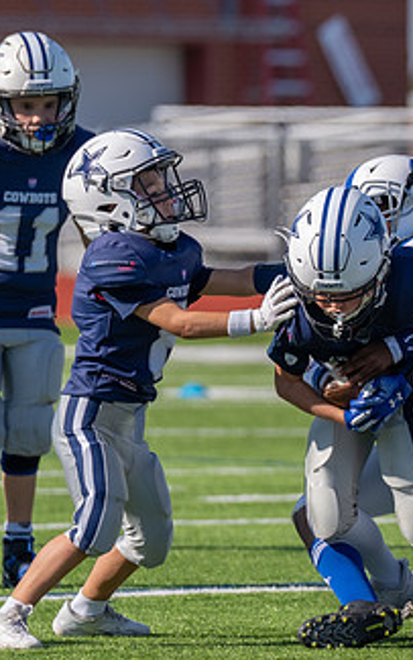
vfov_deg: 3.3
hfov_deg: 2.1
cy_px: 327
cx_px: 629
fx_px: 11290
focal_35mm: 628
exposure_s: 1/1250
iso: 100
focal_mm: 200
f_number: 3.5
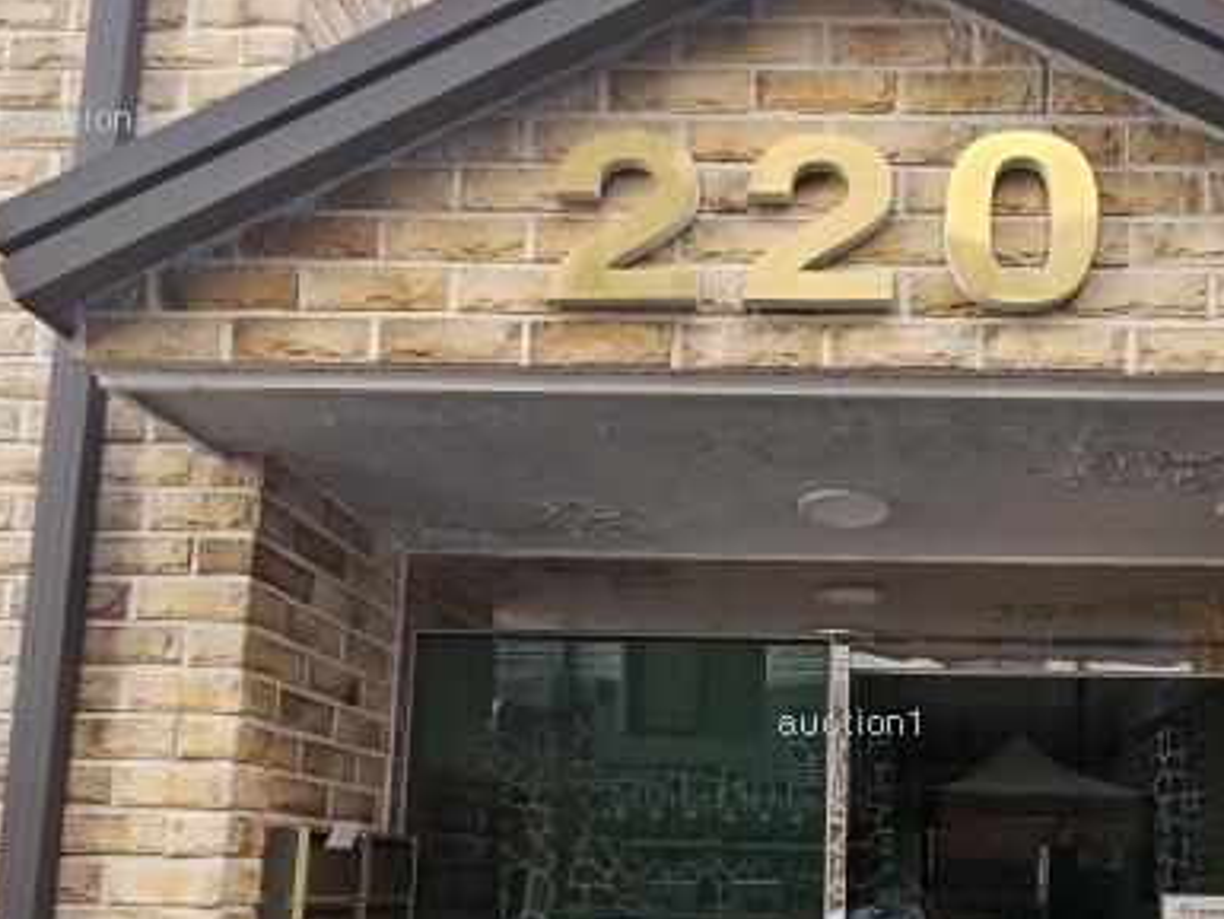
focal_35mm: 27
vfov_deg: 48.3
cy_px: 744
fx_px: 955
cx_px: 849
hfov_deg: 63.1
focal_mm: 2.2
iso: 160
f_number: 2.2
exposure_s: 1/207
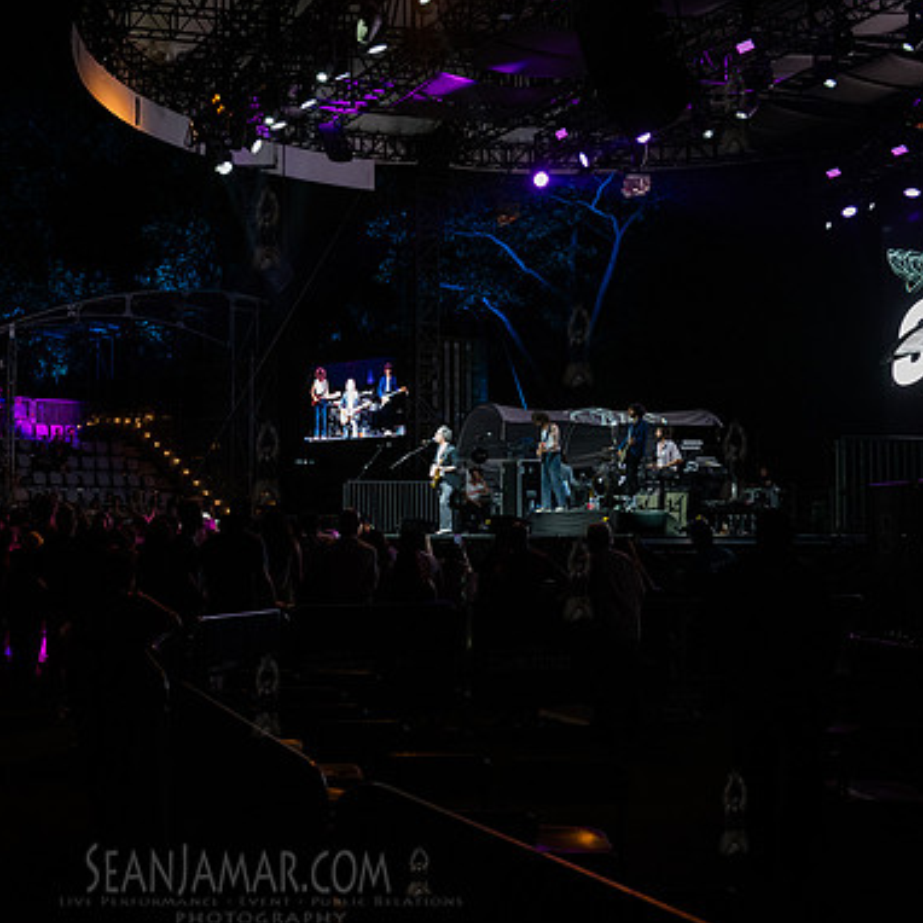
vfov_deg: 32.8
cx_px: 266
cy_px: 460
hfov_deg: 32.3
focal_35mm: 52
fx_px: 1569
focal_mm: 40
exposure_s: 1/200
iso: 4000
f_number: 4
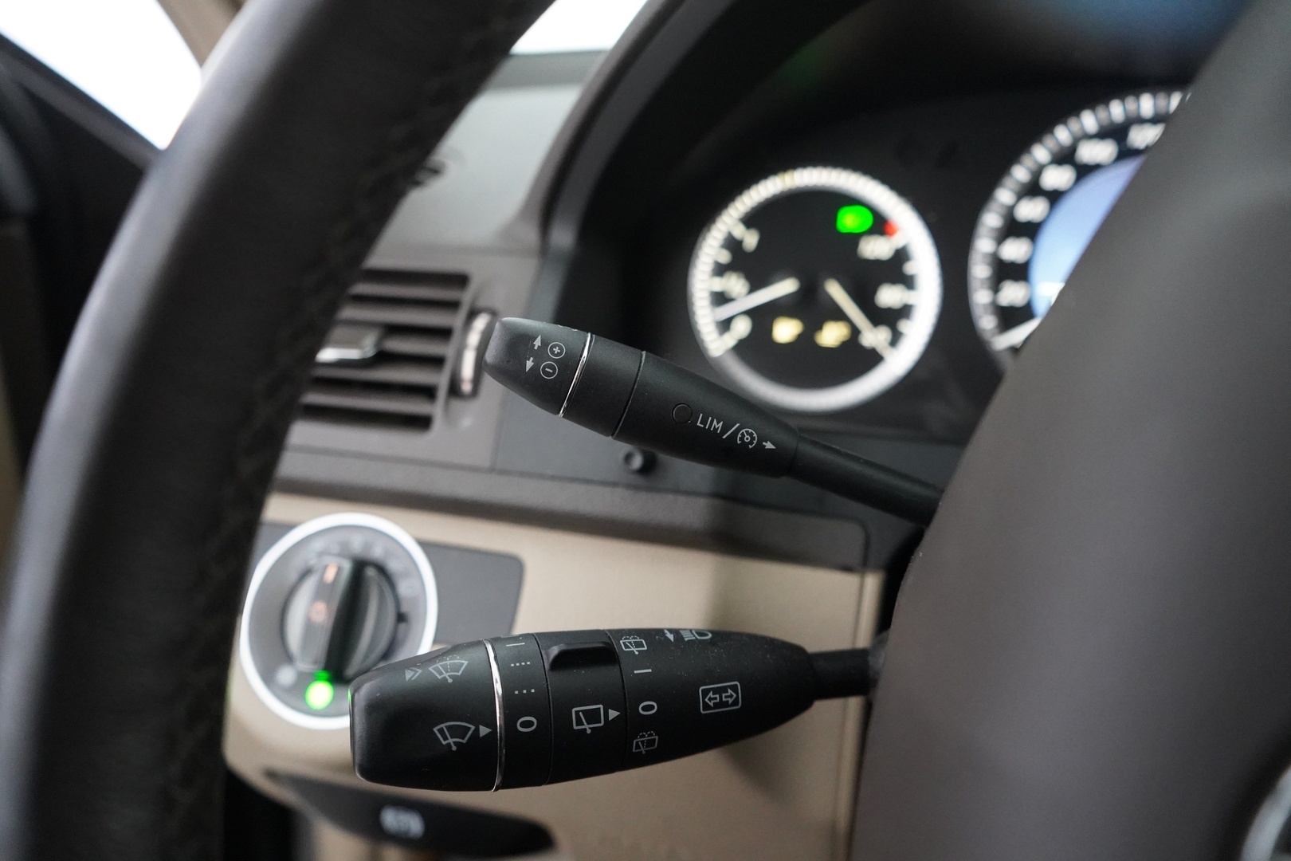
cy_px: 430
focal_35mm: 28
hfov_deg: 65.5
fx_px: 1004
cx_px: 646
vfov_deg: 46.4
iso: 10000
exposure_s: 1/60
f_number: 3.5
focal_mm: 28
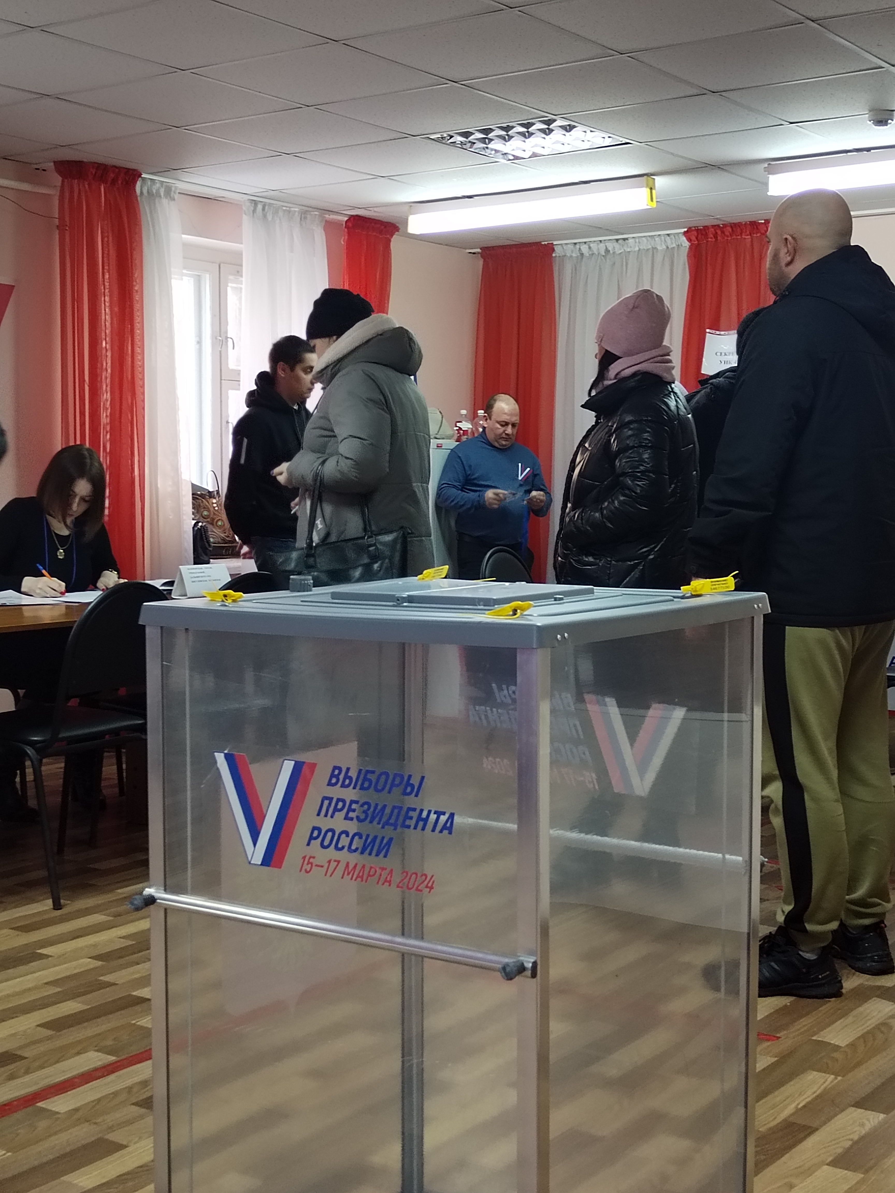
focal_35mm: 51
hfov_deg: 28.6
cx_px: 448
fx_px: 1758
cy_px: 596
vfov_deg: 37.5
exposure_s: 1/33.3
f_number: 1.8
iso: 387
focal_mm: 4.75
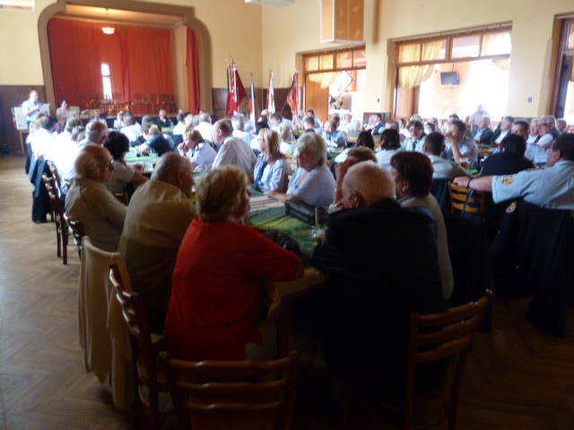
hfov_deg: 69.4
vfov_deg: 54.9
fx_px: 415
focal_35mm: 25
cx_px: 287
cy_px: 215
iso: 400
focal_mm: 4.1
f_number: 3.3
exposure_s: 1/8
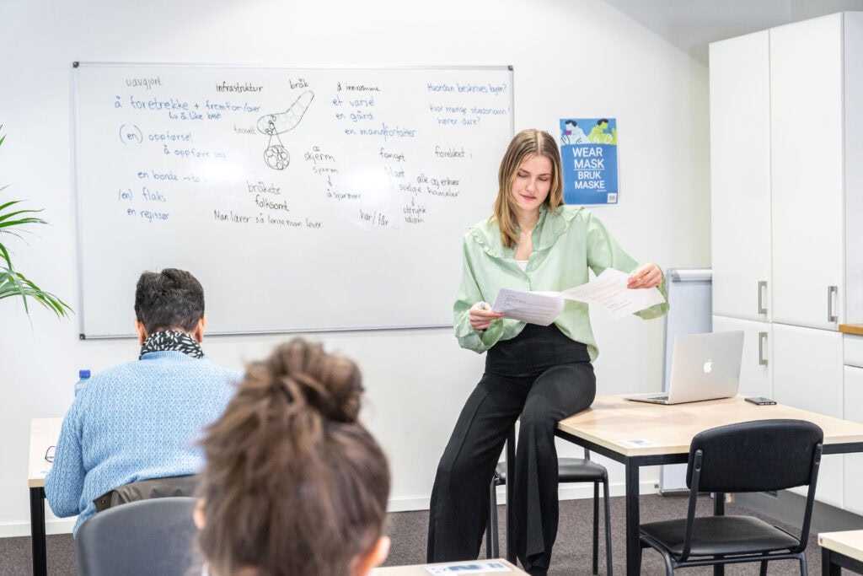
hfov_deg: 32.4
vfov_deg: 21.9
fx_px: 1486
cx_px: 432
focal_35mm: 62
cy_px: 288
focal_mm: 62
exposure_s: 1/50
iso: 1600
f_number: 7.1
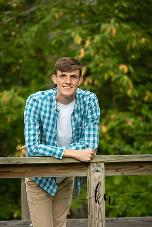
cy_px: 114
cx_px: 76
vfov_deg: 10.3
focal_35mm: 200
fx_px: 1267
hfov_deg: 6.9
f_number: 3.5
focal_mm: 200
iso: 640
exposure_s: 1/200
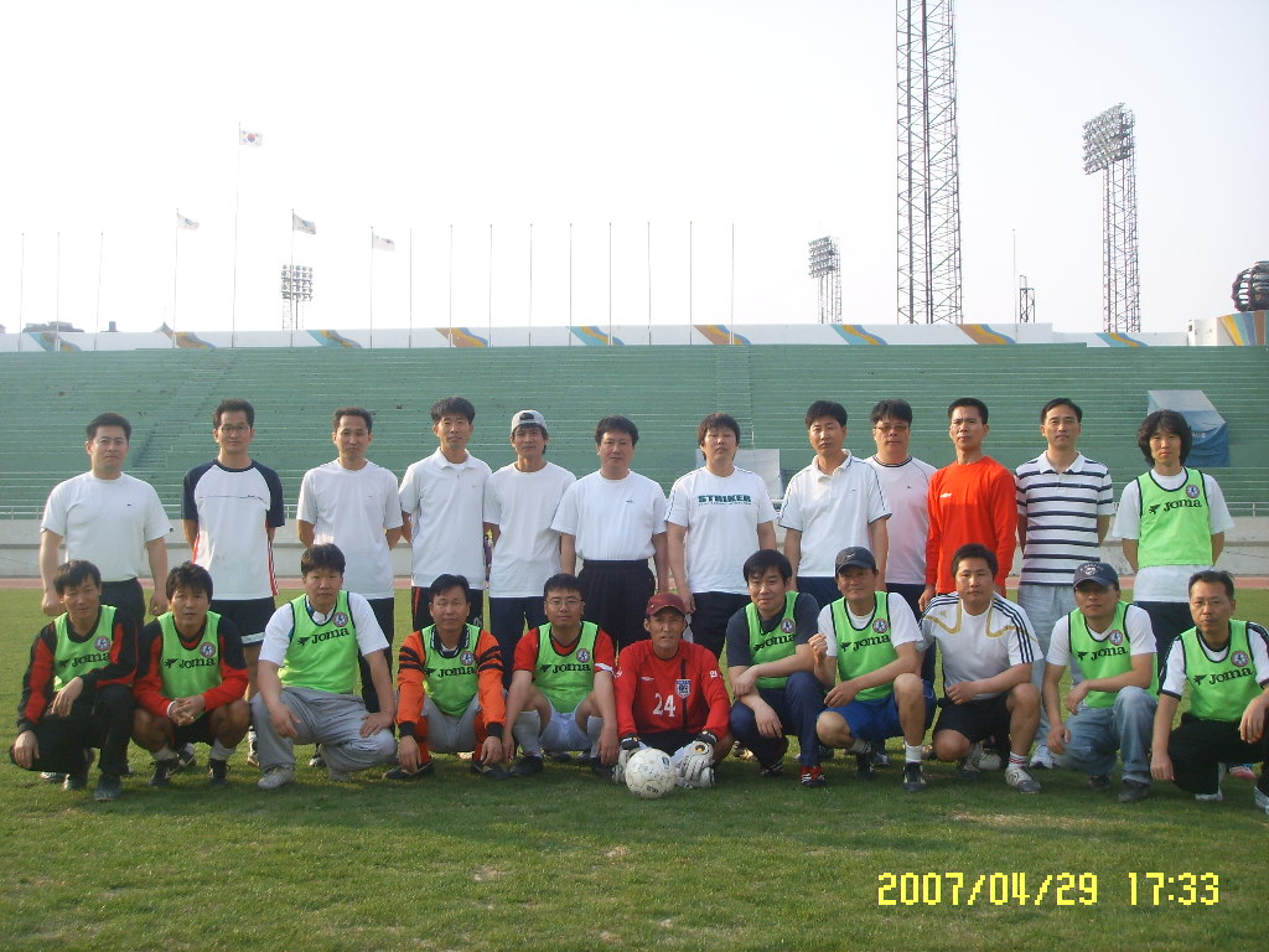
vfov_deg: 32.2
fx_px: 1650
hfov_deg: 42.1
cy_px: 476
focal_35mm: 45
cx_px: 634
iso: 50
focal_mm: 7.7
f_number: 3.7
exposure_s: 1/350
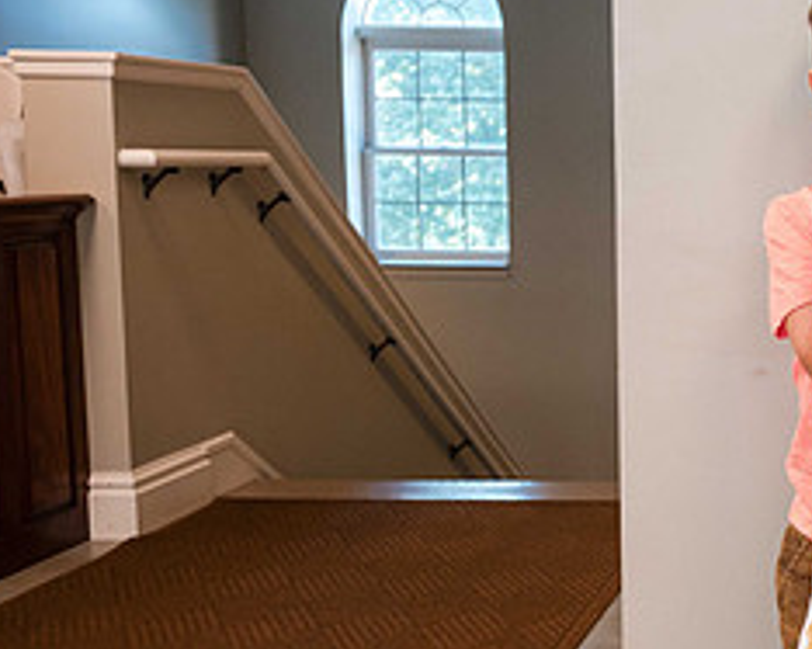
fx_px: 1441
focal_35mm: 60
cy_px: 325
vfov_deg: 25.4
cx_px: 960
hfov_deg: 27.8
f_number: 4
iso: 1100
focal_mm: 23.5
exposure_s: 1/125
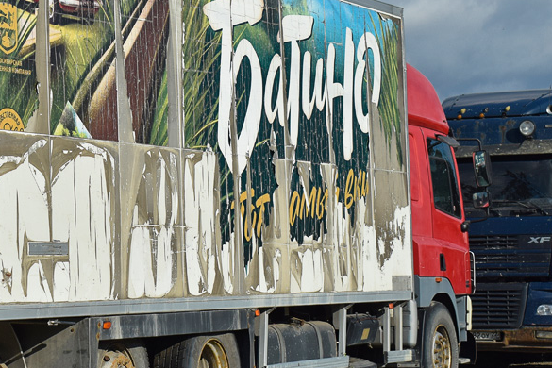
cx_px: 79
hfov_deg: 16.5
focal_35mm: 123
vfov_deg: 11.1
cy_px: 125
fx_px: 1886
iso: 200
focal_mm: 40
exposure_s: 1/1250
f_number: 7.1
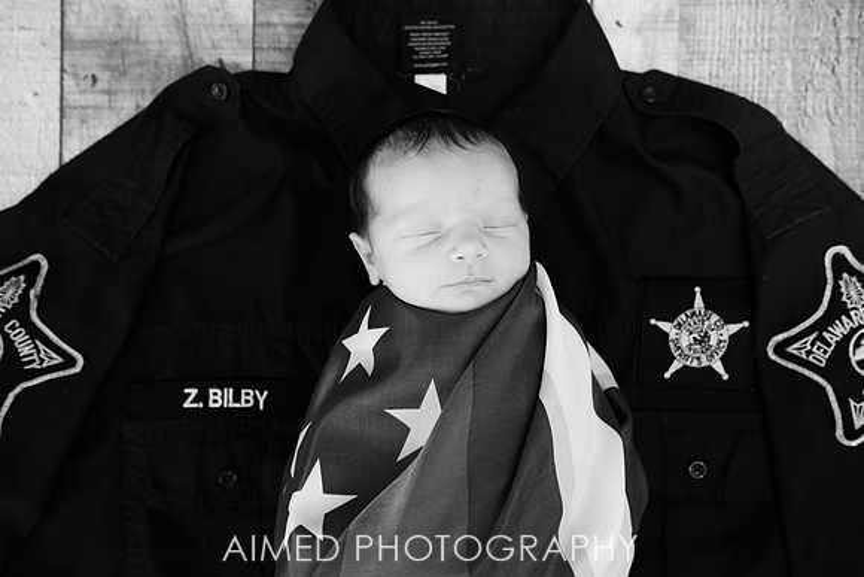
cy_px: 288
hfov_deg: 48.4
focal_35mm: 40
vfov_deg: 33.4
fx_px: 960
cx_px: 432
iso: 1250
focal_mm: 40
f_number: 4
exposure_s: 1/250
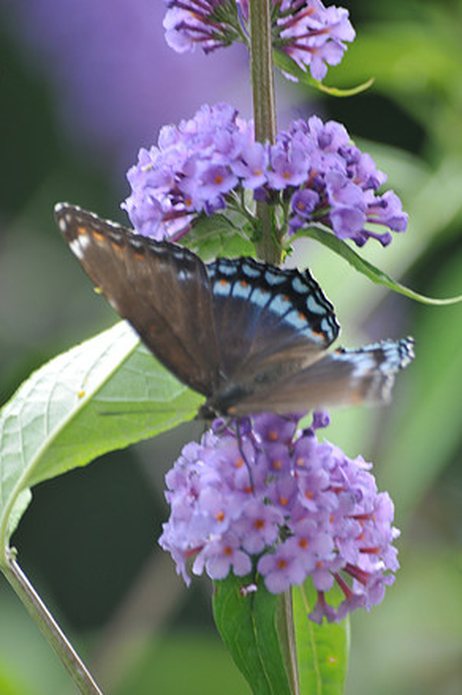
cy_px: 353
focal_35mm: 461
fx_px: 8888
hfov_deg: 3.0
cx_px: 235
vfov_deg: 4.5
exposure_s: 1/125
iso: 200
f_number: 5.6
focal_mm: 300
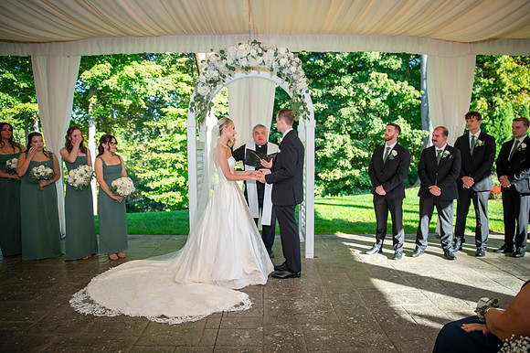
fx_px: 362
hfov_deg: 72.4
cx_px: 265
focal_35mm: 25
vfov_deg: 51.9
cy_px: 176
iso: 800
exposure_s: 1/1250
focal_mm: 24
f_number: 2.8
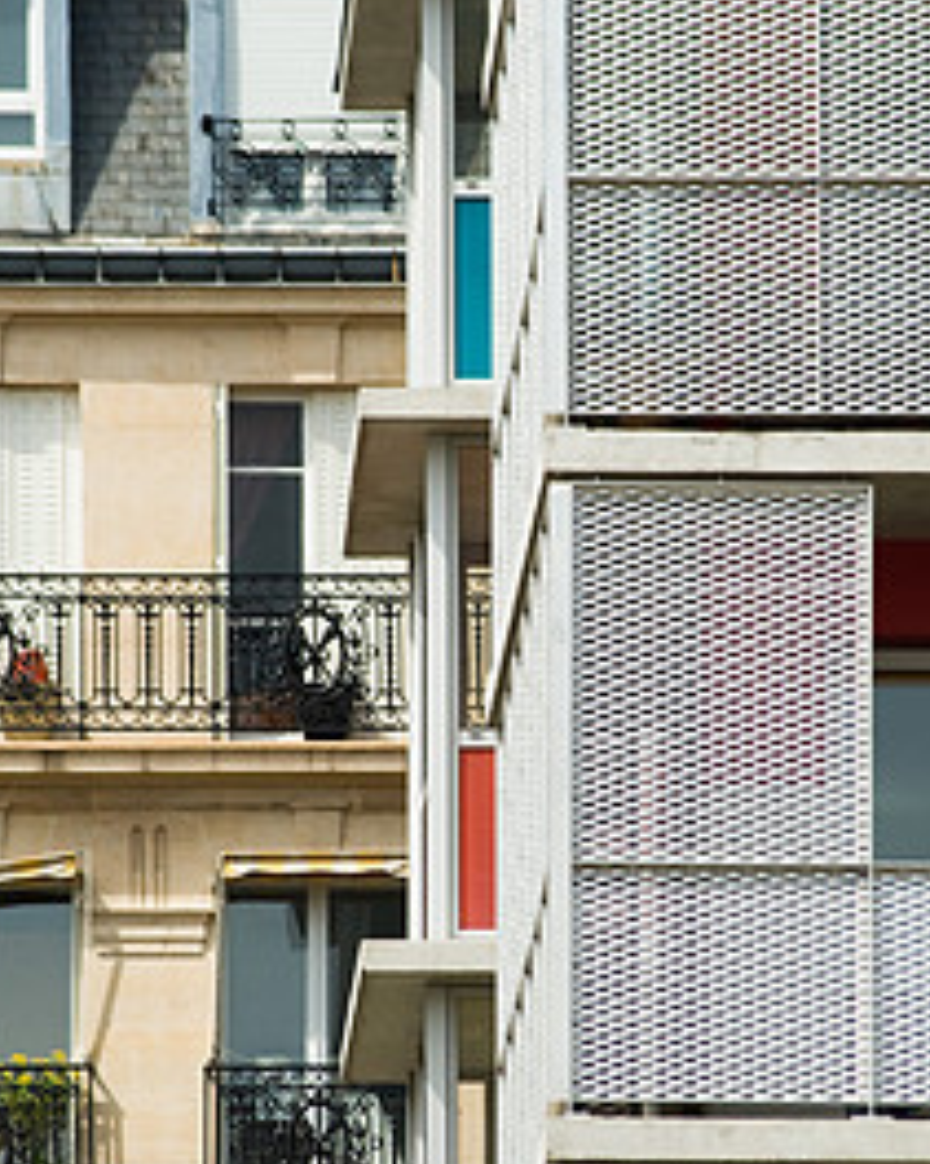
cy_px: 701
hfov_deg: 3.6
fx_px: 14872
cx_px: 536
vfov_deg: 4.5
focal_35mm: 432
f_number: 9.5
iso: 140
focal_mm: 180
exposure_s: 1/350
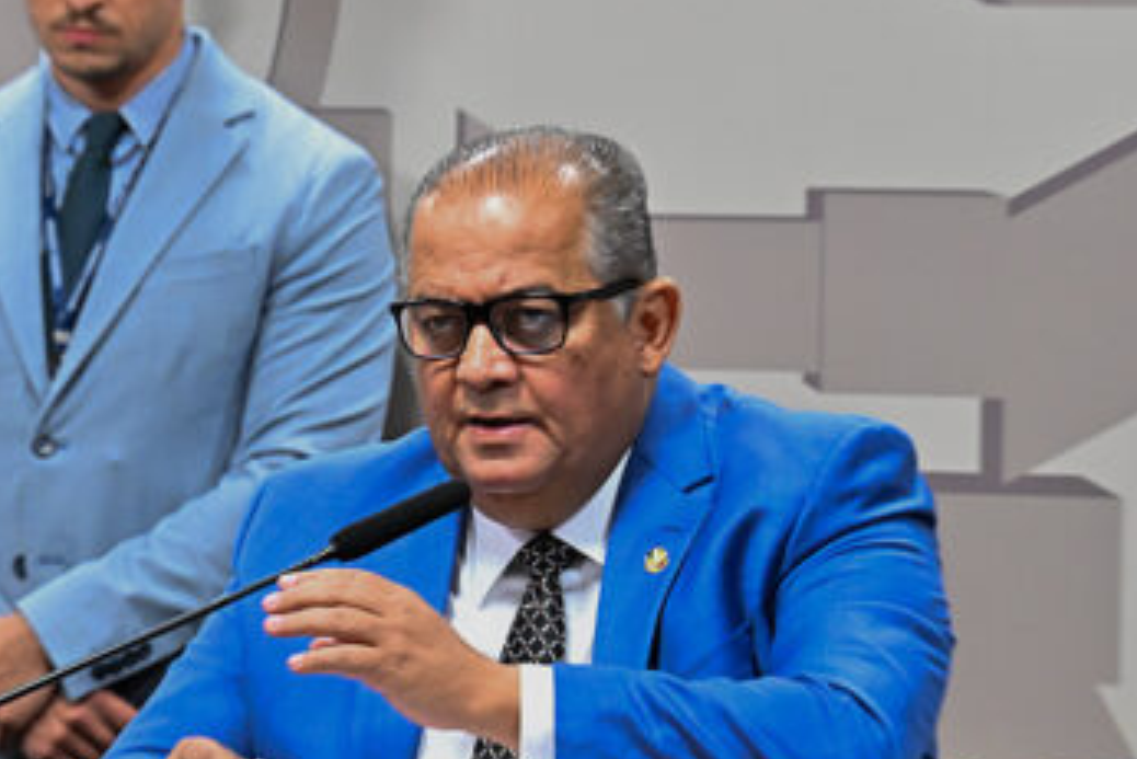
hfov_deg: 12.1
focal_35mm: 170
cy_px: 421
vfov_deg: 8.1
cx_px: 493
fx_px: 5371
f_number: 5.6
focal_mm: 140
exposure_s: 1/120
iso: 6400
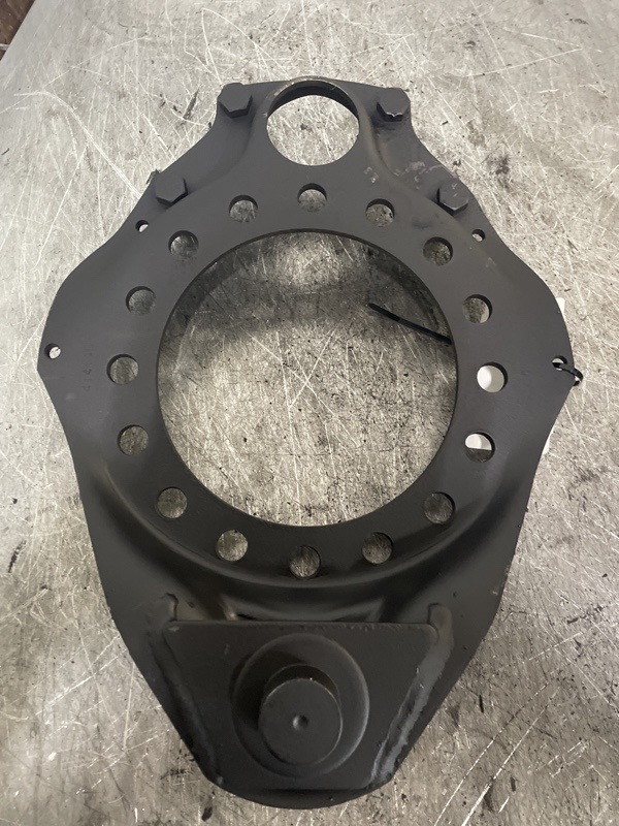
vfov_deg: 67.3
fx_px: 620
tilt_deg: -68.9
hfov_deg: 53.1
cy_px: 413
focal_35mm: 26
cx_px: 310
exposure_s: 1/40
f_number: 1.6
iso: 500
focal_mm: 4.2
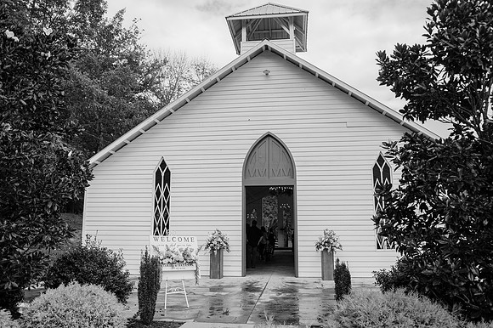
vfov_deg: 47.4
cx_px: 246
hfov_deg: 66.8
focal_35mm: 27
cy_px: 164
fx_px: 374
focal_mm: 18
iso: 500
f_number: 1.8
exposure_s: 1/8000
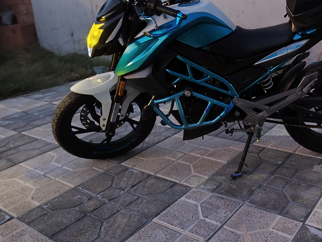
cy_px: 72
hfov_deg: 50.6
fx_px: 326
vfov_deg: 40.0
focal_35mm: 35
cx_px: 238
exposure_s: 1/20
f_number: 1.65
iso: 5000
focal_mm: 6.19
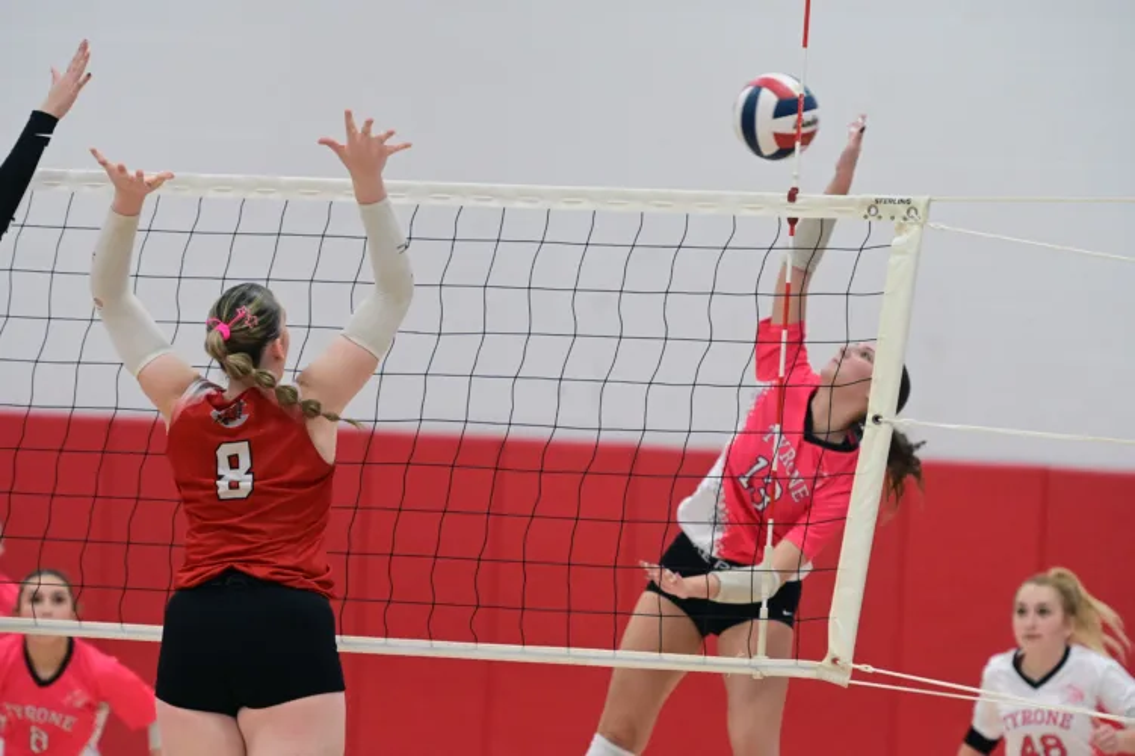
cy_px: 378
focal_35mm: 220
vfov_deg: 6.2
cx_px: 568
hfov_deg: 9.4
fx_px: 6933
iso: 10000
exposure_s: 1/1250
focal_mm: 220
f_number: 4
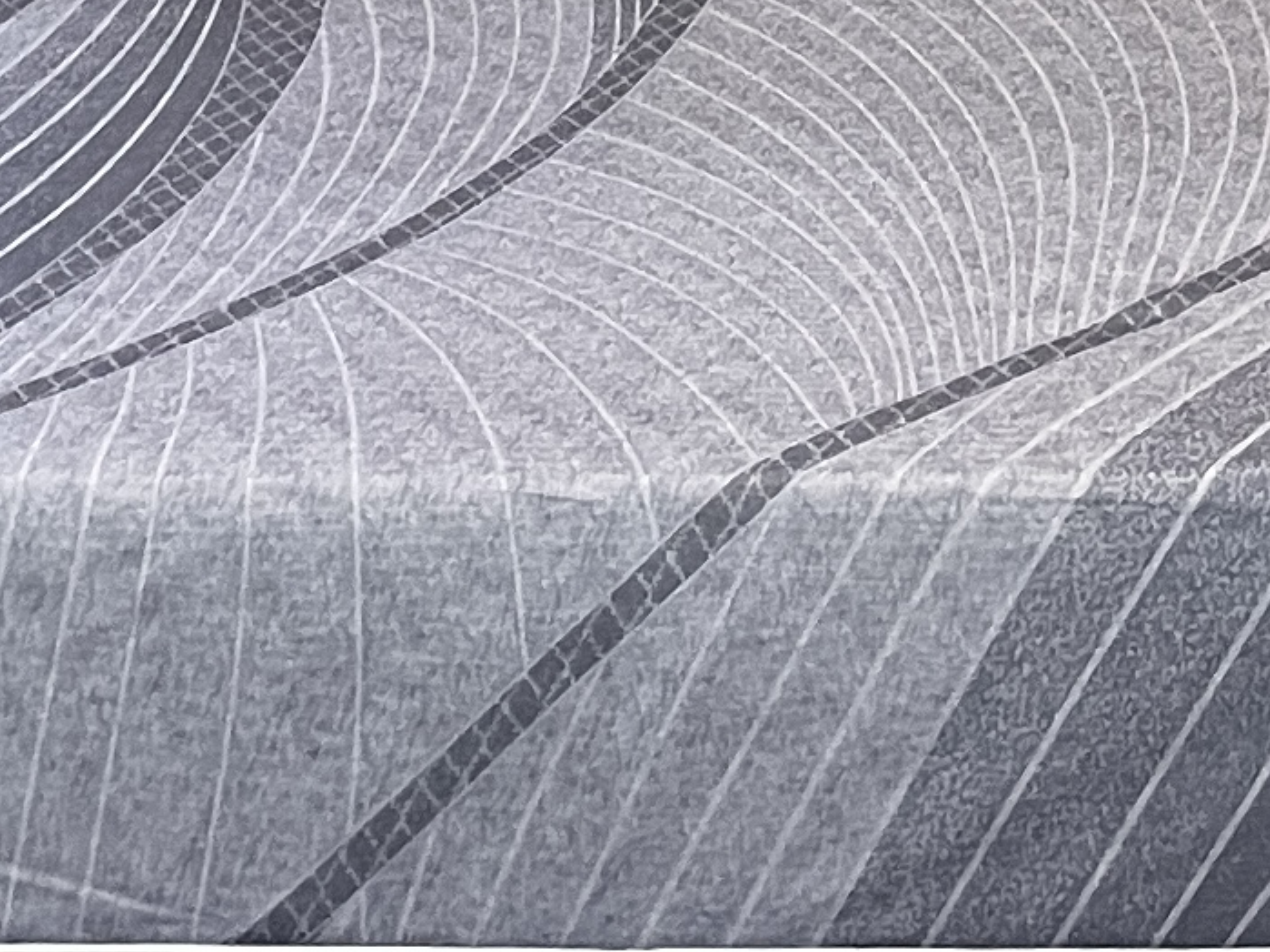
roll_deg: +0.0
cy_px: -1141
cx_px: 841
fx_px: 5502
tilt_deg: -5.4
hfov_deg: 13.1
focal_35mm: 150
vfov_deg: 9.1
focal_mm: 4.2
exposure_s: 1/75
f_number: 1.6
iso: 125
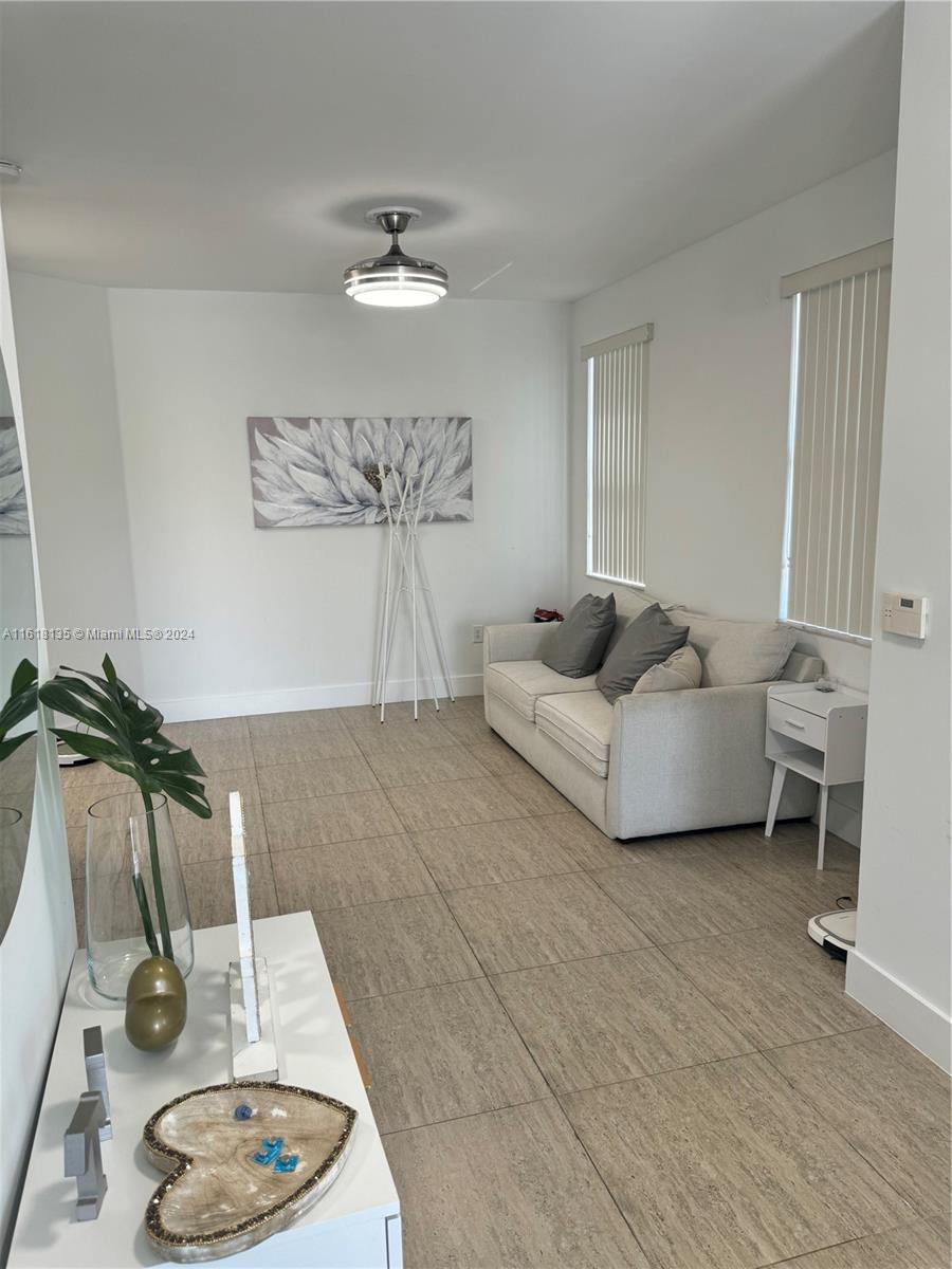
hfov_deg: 56.8
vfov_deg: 71.6
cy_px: 634
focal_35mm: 24
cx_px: 476
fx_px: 880
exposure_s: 1/120
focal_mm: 6.76
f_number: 1.78
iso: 100
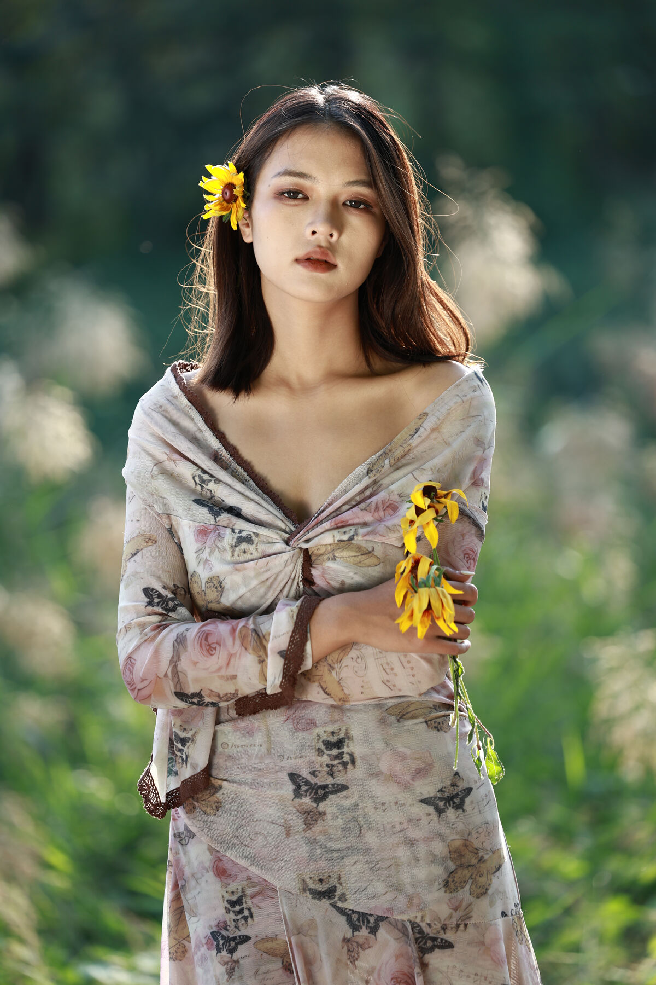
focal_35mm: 162
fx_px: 4428
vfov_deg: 12.7
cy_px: 492
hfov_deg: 8.5
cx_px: 328
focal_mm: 163
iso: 125
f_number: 2.8
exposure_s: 1/320
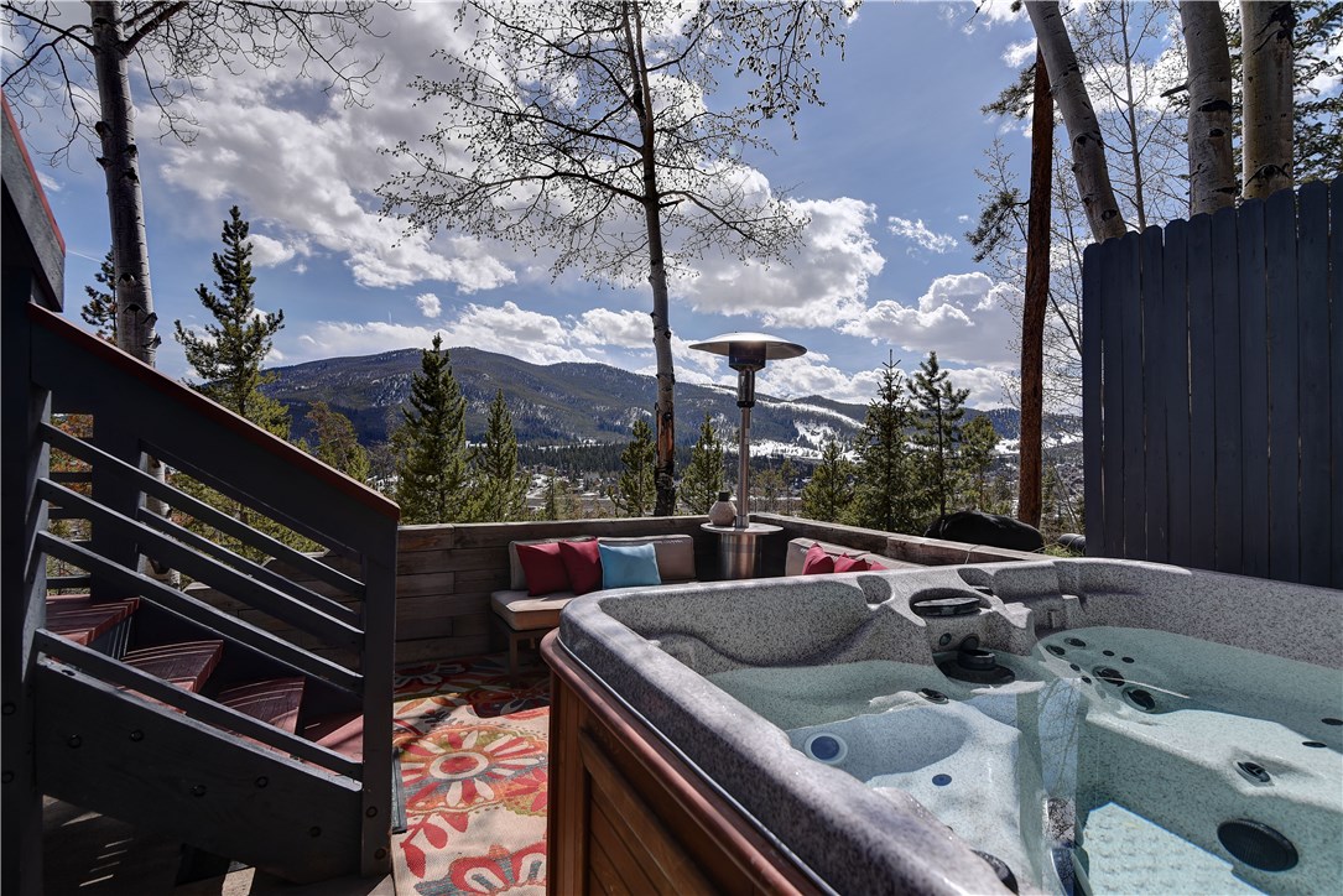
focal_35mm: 19
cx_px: 672
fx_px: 709
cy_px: 448
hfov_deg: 86.9
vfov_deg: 64.6
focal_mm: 19
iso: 140
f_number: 8
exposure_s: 1/750
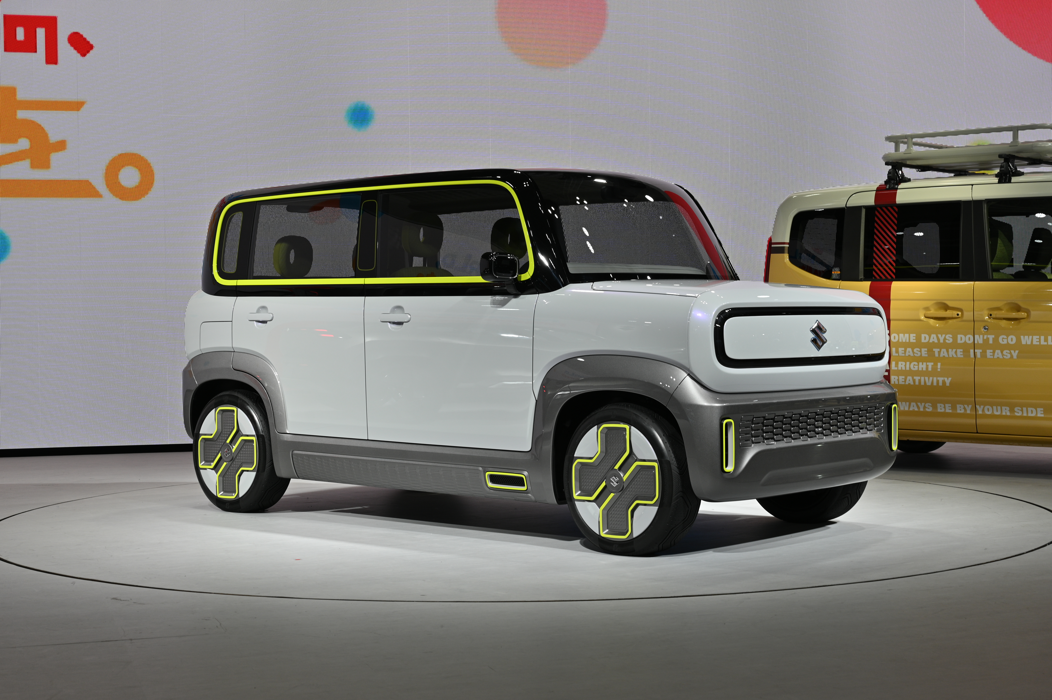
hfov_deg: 37.5
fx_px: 1548
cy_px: 350
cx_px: 526
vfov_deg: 25.5
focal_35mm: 53
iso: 180
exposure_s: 1/60
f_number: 8
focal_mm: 53
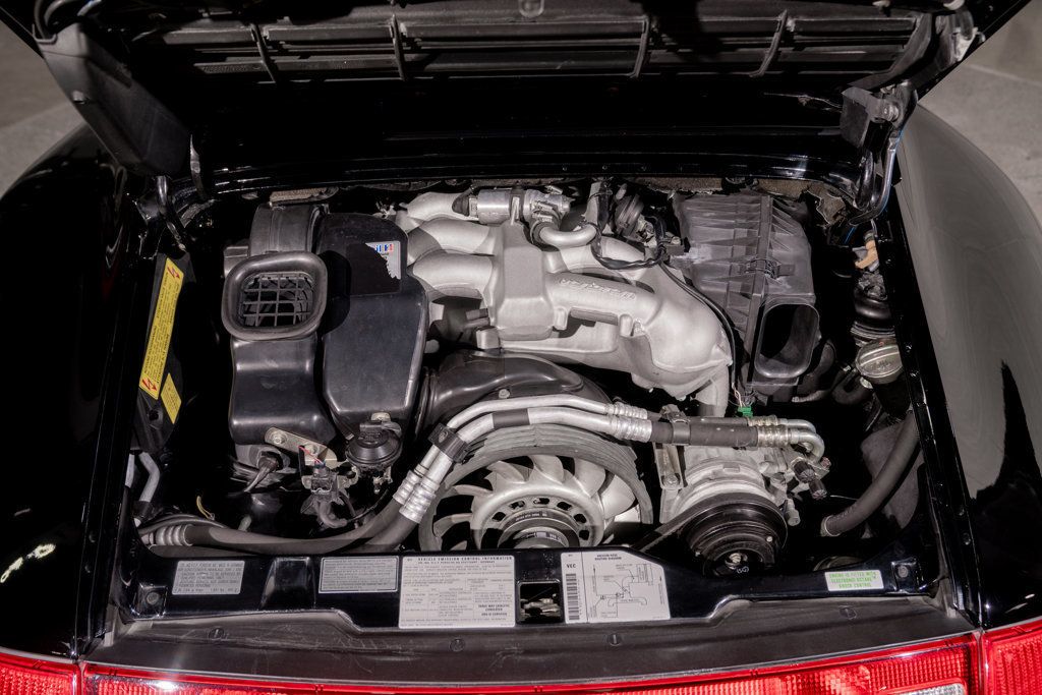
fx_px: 868
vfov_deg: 43.6
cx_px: 521
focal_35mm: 30
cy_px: 348
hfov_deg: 61.9
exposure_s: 1/80
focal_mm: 30
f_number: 4.5
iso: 160
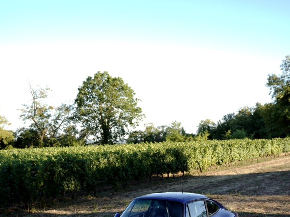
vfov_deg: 31.9
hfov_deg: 43.0
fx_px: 368
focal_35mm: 44
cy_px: 175
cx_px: 147
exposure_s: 1/250
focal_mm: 30
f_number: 2.8
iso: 80
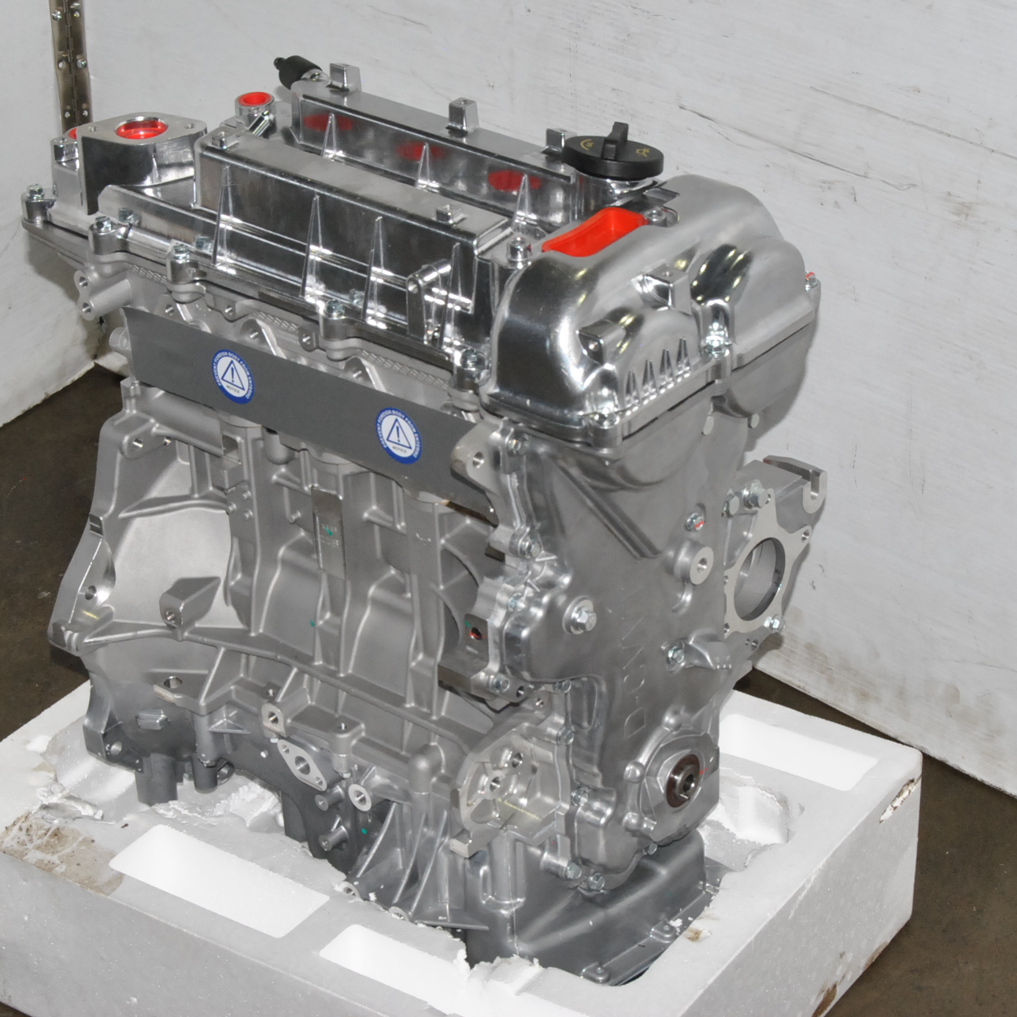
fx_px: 2925
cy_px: 508
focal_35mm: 88
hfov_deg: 19.7
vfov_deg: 19.7
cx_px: 475
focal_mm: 46
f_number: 14
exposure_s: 1/200
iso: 800
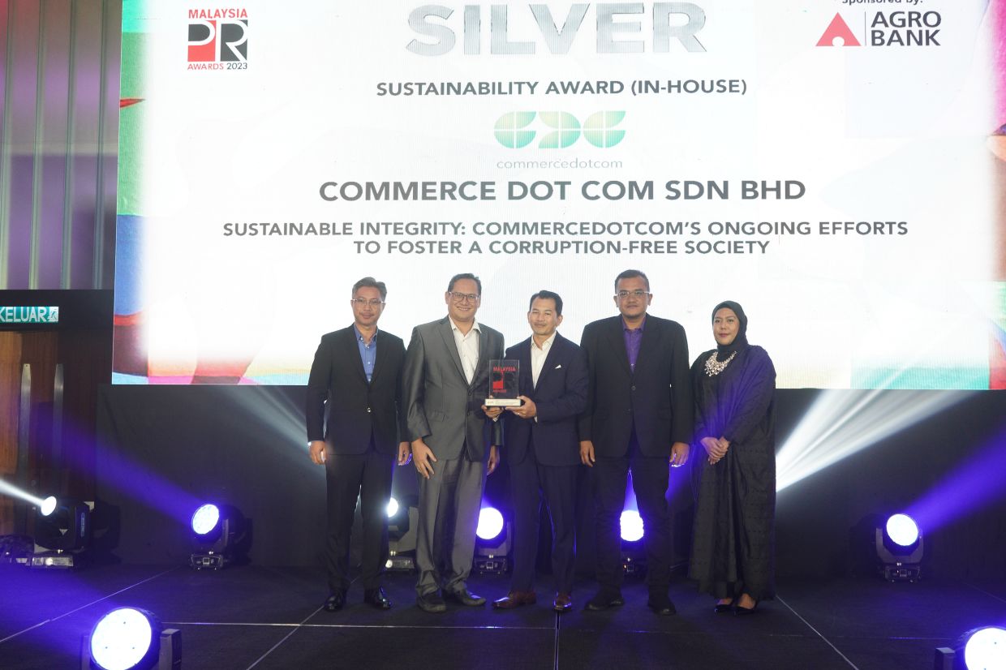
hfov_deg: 51.9
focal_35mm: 37
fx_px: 1034
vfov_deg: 35.9
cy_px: 335
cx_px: 503
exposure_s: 1/125
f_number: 4
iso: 1600
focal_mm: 37
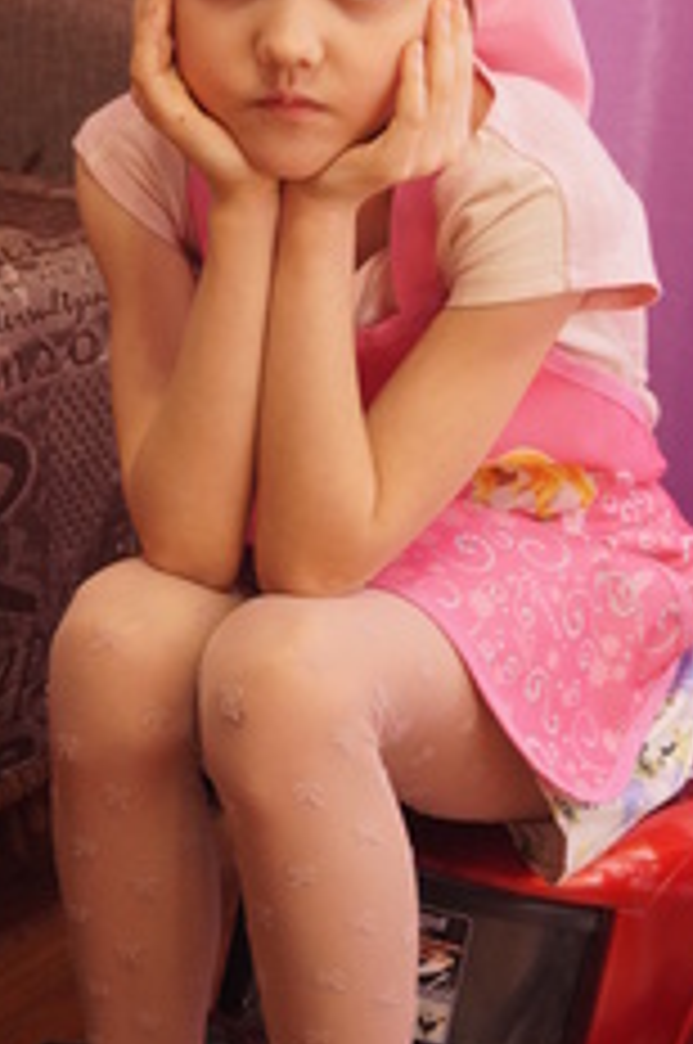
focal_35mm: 102
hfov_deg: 13.4
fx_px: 2953
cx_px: 356
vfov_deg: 19.9
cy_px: 281
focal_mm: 35
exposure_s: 1/80
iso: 800
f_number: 4.5
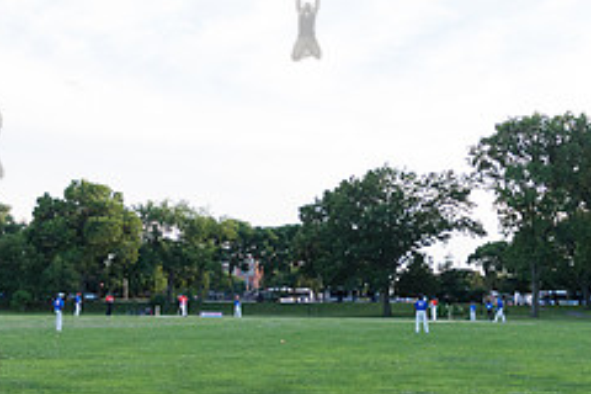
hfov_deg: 34.5
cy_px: 255
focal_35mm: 58
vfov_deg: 23.3
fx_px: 952
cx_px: 305
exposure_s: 1/3200
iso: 1600
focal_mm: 24
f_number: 2.8
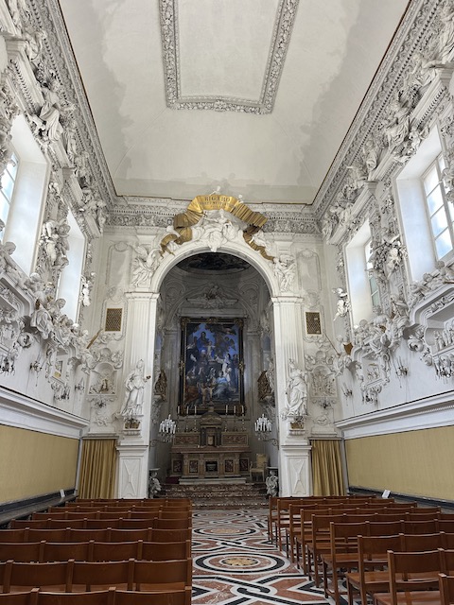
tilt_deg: +20.6
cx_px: 227
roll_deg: -0.6
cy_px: 302
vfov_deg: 71.6
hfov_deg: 56.8
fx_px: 420
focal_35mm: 24
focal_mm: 6.86
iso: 125
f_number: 1.78
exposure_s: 1/50
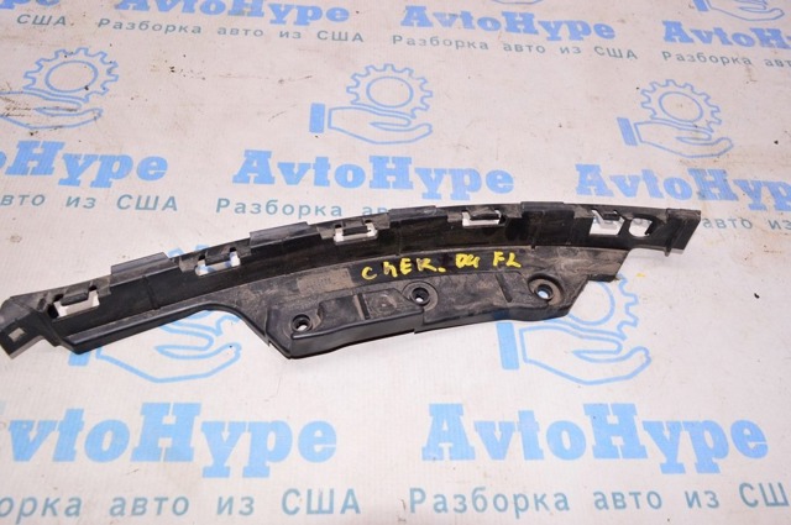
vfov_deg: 47.8
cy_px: 262
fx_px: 592
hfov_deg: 67.4
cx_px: 396
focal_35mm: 27
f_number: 8
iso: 1600
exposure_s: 1/125
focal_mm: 18
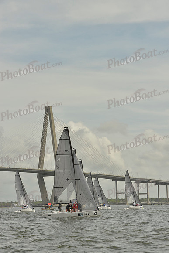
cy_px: 126
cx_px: 84
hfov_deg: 14.9
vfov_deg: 22.1
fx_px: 647
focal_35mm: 92
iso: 200
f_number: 9
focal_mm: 92
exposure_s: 1/1000
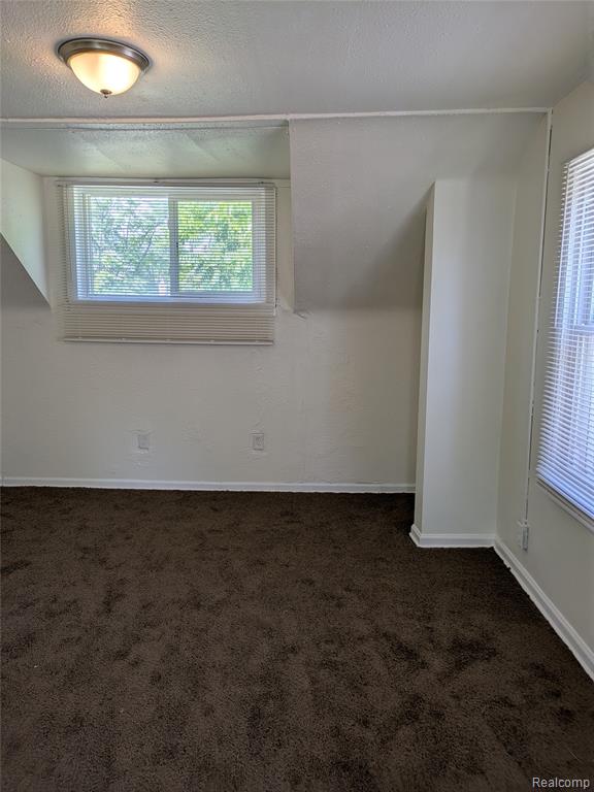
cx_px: 297
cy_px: 396
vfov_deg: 69.4
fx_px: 572
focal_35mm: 25
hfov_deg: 54.9
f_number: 1.89
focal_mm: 5.43
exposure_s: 1/212
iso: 48
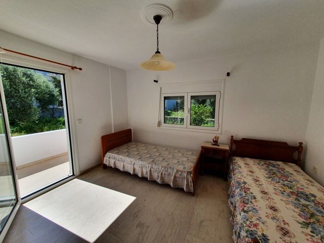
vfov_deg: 89.9
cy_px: 122
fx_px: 122
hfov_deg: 106.2
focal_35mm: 13
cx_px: 162
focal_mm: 1.8
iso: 50
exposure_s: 1/988
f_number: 2.2
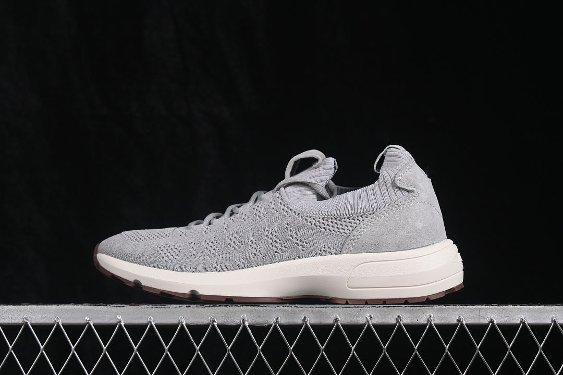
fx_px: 1173
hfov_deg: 27.0
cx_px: 282
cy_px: 188
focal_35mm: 75
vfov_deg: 18.2
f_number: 8
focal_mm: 50
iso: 160
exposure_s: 1/80
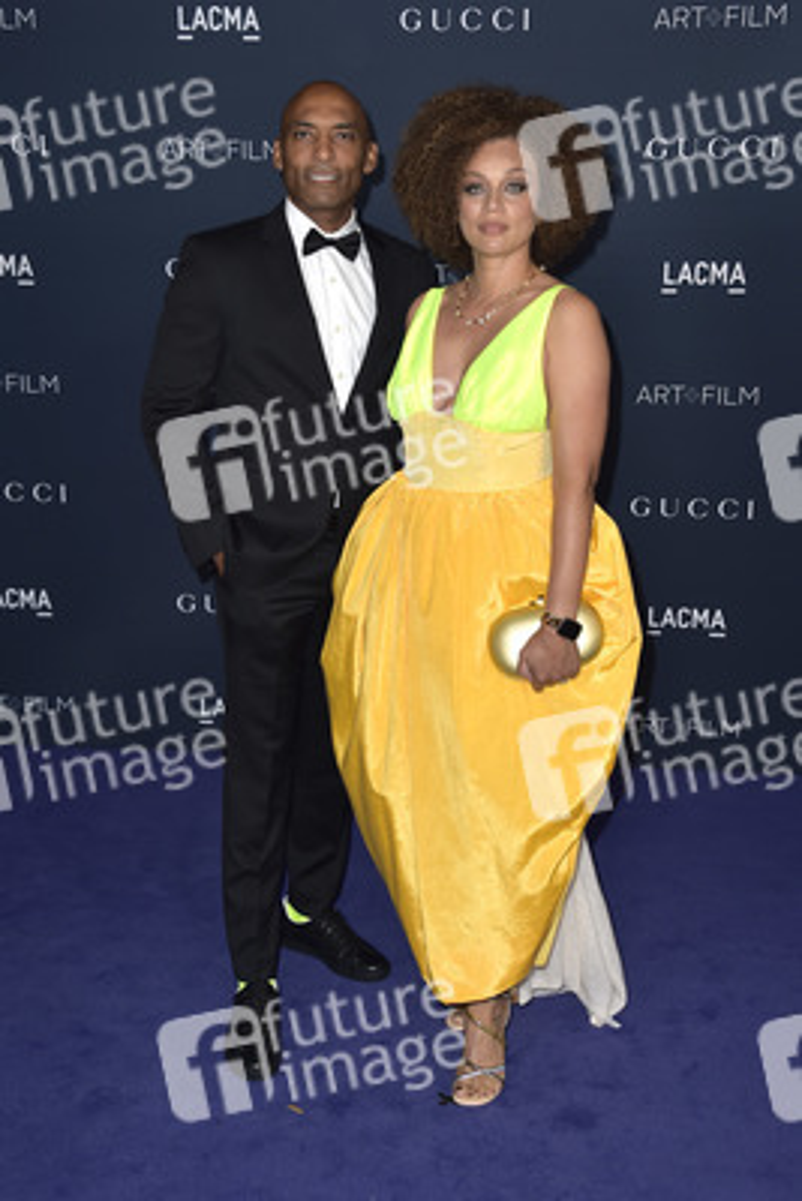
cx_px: 401
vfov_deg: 41.1
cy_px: 600
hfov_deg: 28.1
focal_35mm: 48
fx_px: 1602
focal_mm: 48
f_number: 6.3
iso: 500
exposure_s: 1/250
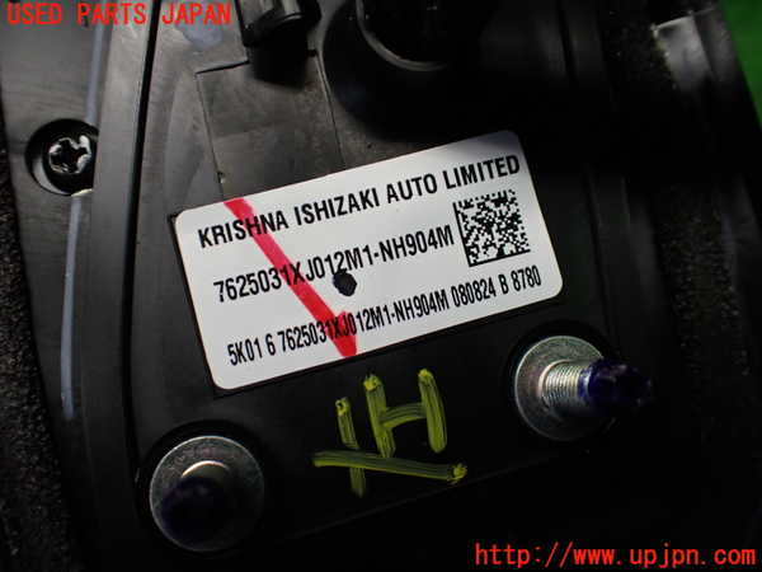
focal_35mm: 32
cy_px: 286
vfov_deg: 44.2
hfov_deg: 56.8
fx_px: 704
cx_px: 381
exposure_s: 1/125
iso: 250
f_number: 2.4
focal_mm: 5.79
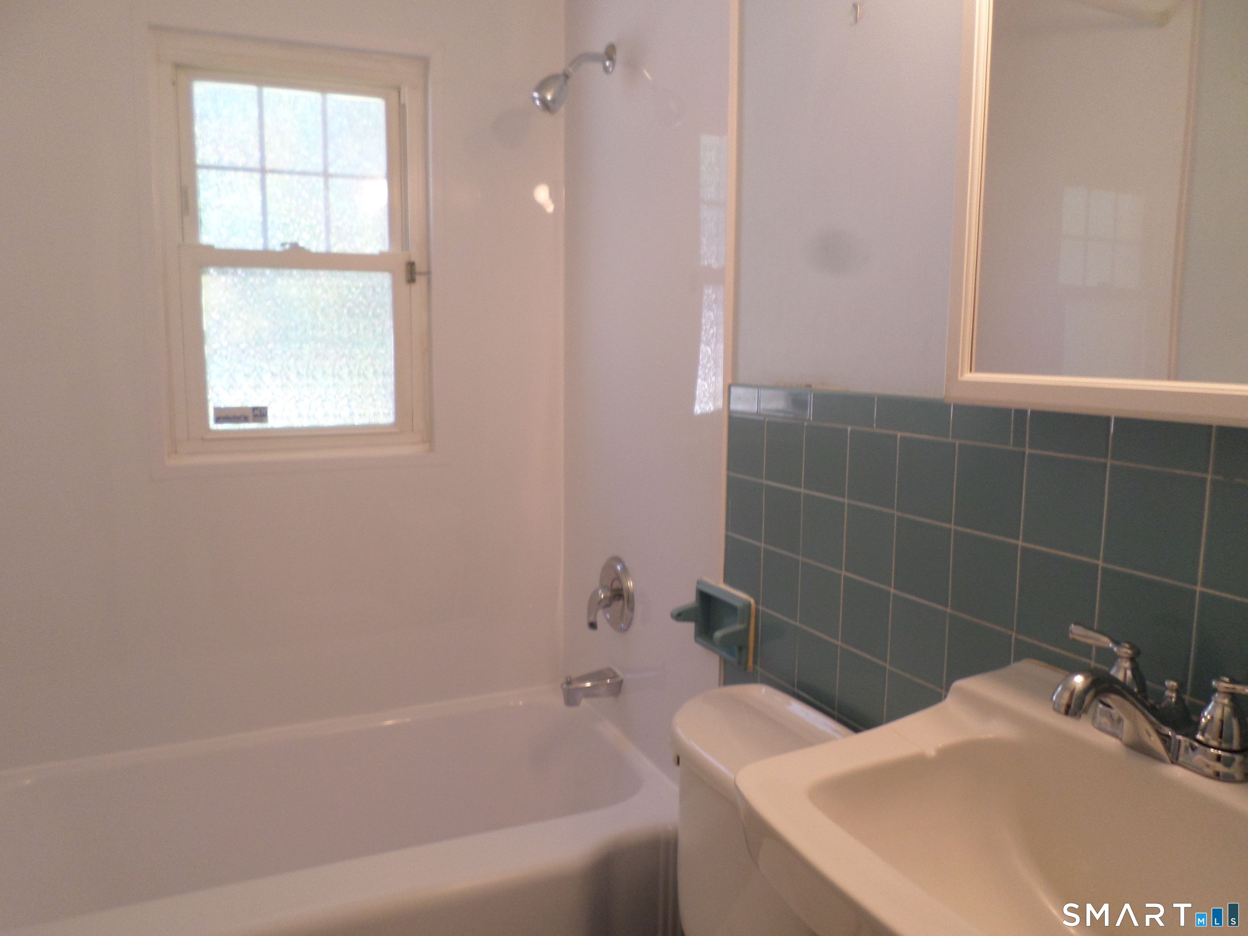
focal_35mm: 25
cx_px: 624
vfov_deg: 54.9
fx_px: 901
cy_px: 468
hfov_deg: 69.4
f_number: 2.5
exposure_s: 1/30
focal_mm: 4.5
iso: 100
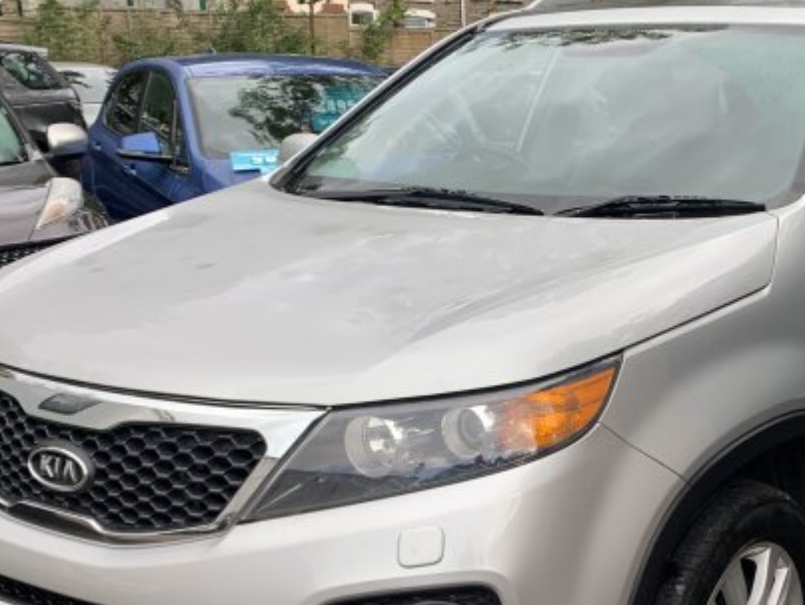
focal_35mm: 58
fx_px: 1350
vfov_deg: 24.9
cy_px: 468
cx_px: 637
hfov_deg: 32.4
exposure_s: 1/349
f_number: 1.8
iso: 25
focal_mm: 4.25
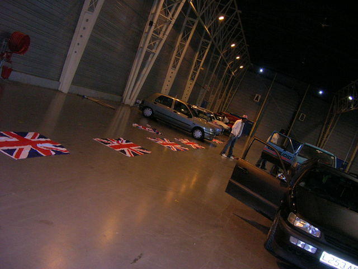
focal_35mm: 34
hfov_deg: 54.0
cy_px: 134
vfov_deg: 41.8
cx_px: 179
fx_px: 352
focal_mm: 5.7
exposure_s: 1/60.1
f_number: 2.9
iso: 200
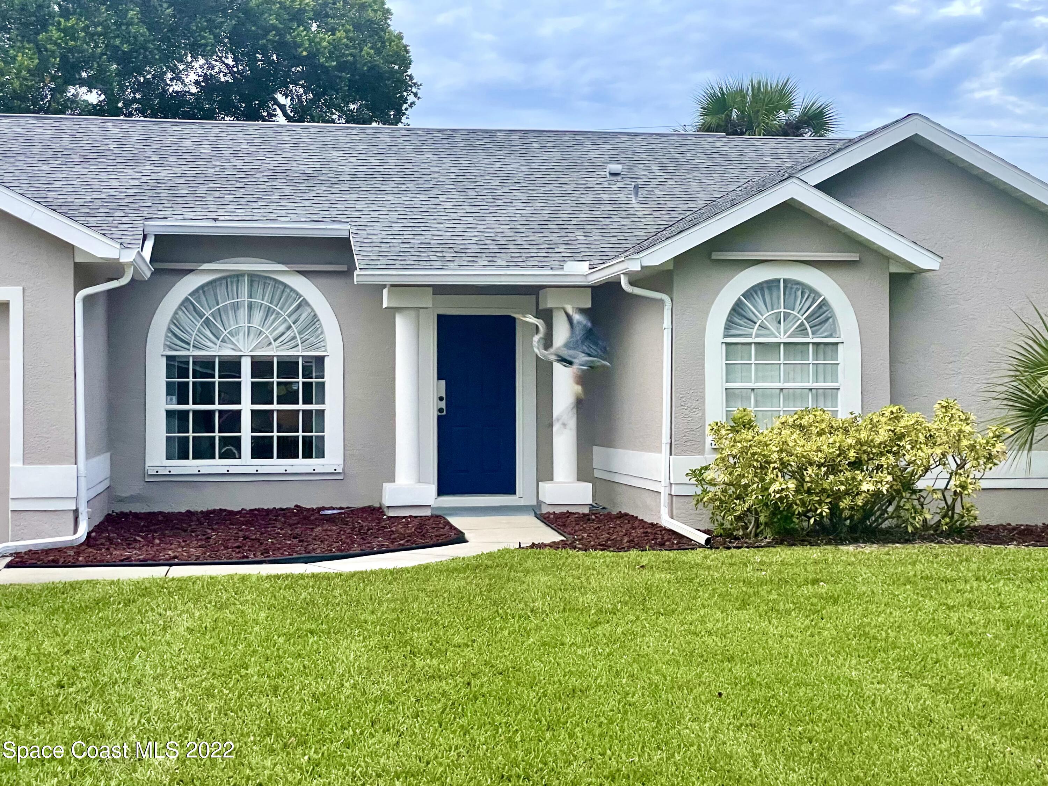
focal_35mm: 52
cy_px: 393
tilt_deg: -0.1
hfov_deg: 36.8
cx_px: 524
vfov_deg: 28.0
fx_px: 1574
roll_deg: +1.1
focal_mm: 6
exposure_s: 1/89
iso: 200
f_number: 2
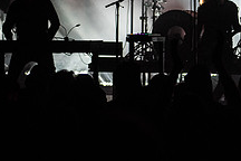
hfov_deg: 7.5
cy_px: -19
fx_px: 1821
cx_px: 310
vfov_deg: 5.0
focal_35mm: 272
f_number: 4
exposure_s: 1/320
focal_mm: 95
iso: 3200
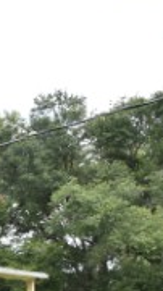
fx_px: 485
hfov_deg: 12.5
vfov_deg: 30.7
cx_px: -278
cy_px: 297
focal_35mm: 63
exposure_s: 1/250
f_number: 8
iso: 250
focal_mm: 10
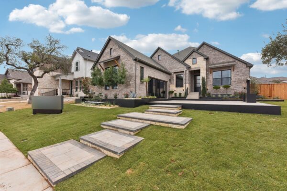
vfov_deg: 81.2
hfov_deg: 104.3
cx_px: 144
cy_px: 96
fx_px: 112
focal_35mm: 14
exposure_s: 1/1600
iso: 800
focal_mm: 14
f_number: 8
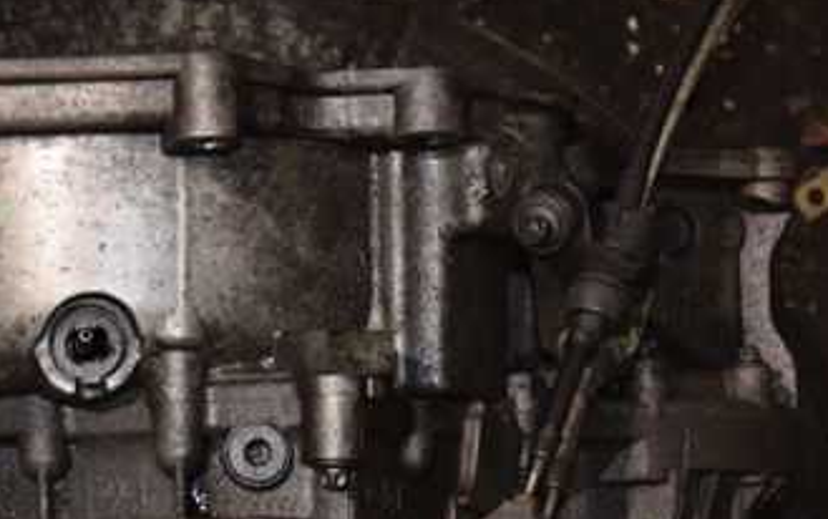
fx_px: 2348
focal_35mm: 104
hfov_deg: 19.9
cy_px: 522
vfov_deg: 12.4
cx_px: 257
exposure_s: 1/60
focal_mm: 35
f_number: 5
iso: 800
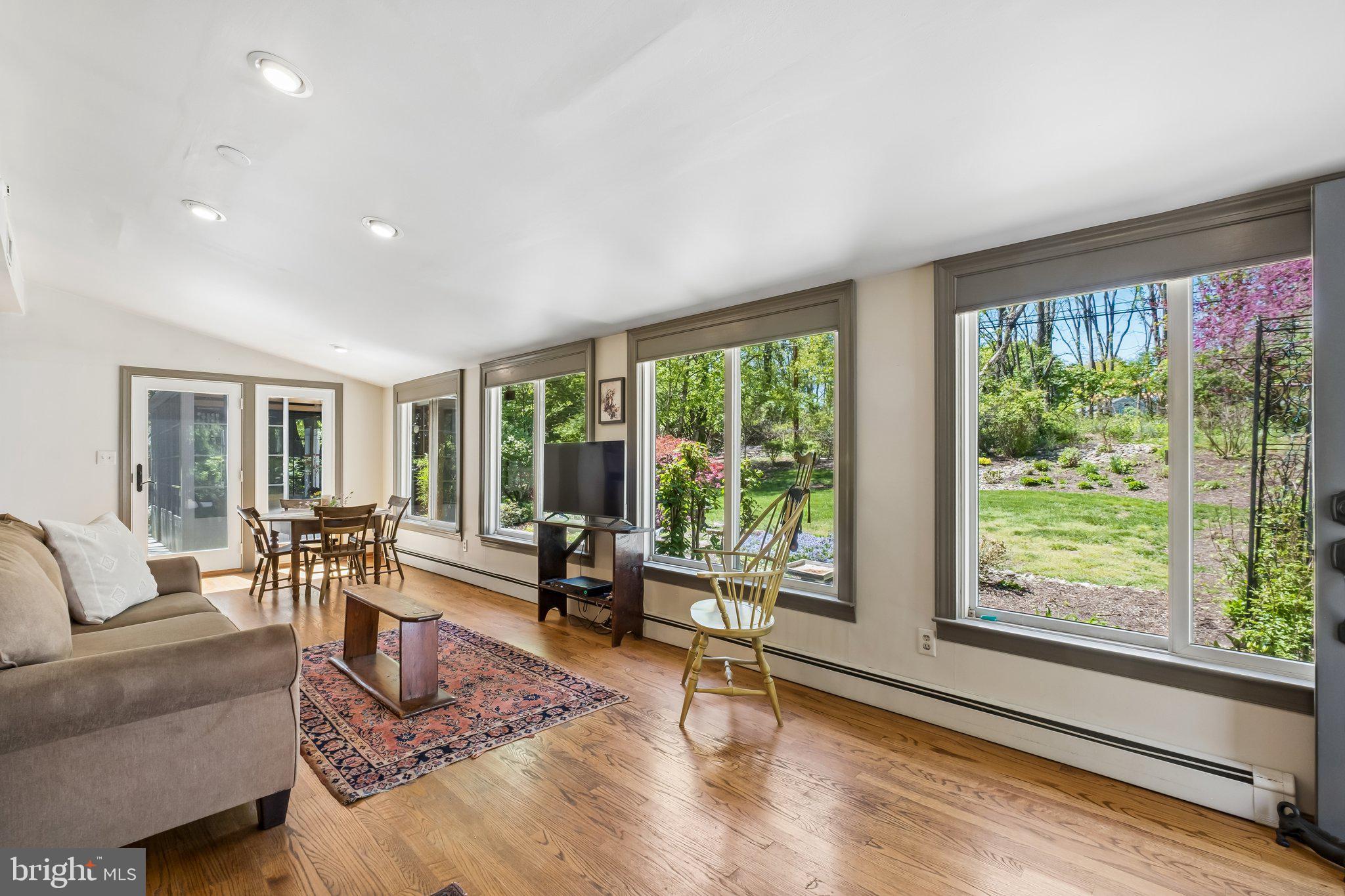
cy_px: 448
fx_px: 560
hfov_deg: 100.4
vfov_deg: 77.3
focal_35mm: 15
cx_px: 672
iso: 250
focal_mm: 10
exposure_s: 1/15
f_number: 9
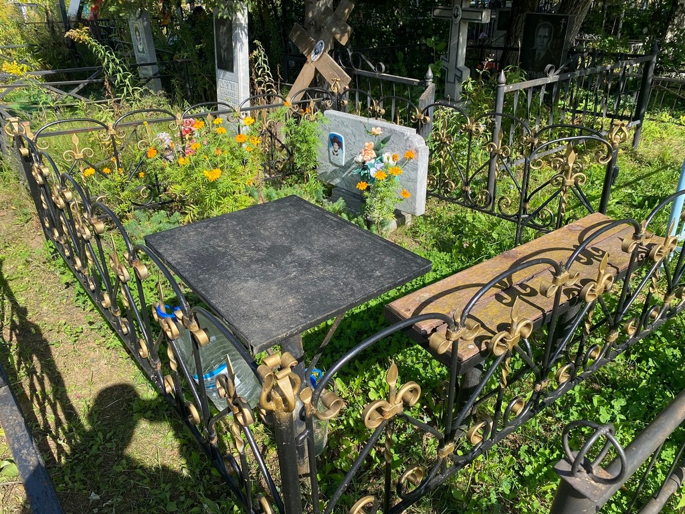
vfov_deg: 53.1
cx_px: 342
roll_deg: +2.0
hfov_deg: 67.3
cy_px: 257
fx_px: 515
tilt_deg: -26.5
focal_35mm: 26
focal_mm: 4.25
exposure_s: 1/1170
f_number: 1.8
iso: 32
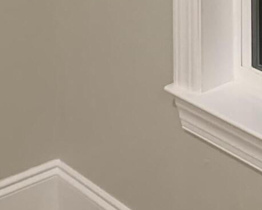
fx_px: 861
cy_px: -260
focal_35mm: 111
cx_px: 420
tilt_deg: -1.9
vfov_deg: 11.8
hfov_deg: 15.6
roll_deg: -1.0
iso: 160
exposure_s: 1/60
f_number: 1.8
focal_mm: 4.25
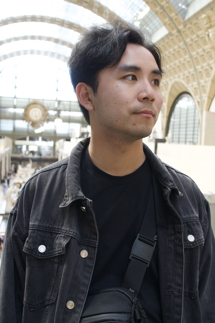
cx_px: 108
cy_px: 162
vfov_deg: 44.5
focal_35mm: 44
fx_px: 394
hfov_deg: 30.5
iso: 800
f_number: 2.8
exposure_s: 1/100
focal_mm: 16.17
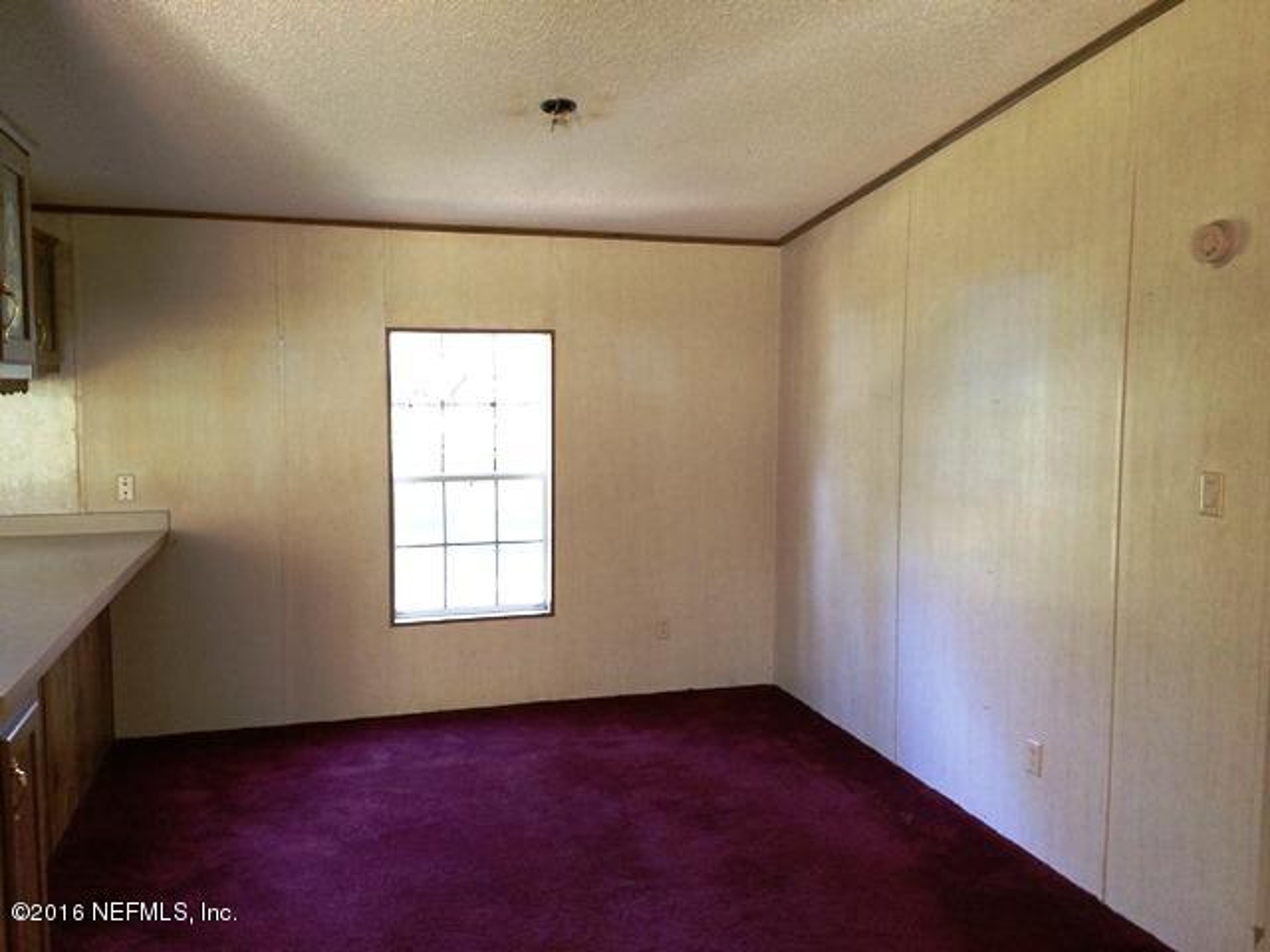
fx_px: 1064
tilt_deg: -6.5
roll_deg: -0.3
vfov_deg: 48.2
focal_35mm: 29
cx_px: 635
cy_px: 476
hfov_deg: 61.7
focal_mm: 4.15
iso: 320
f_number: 2.2
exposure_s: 1/30
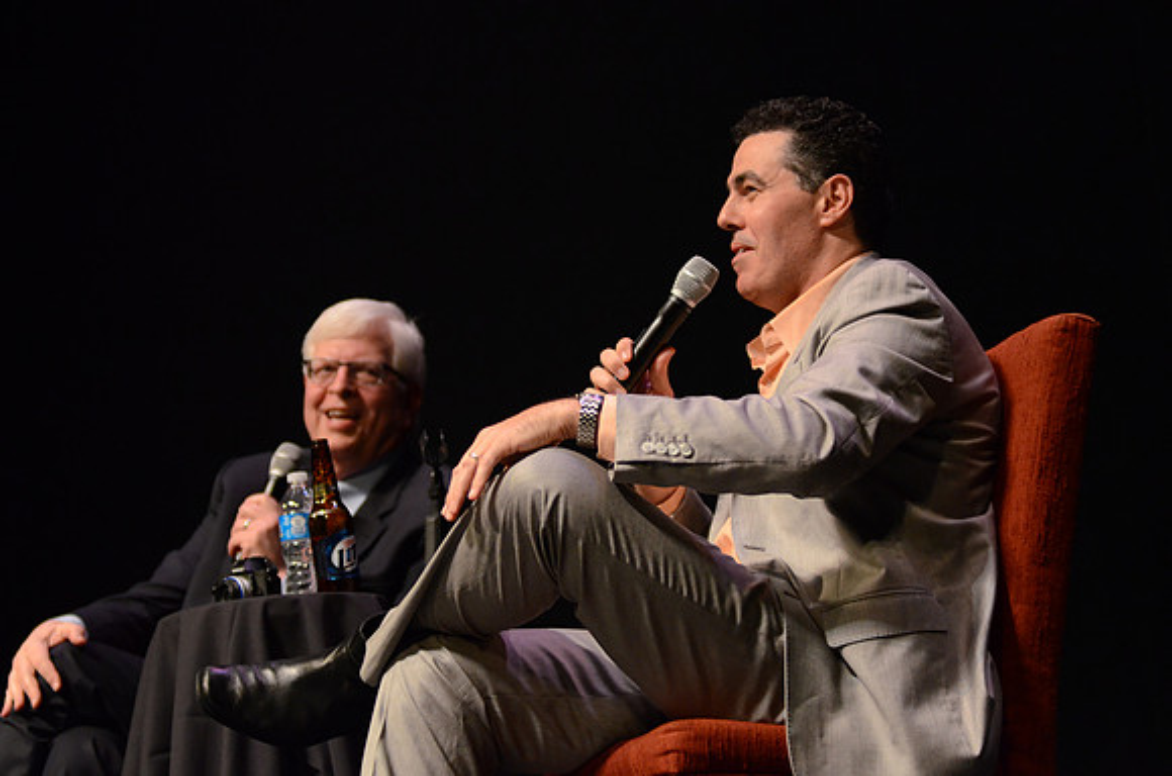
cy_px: 388
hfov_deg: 17.1
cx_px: 586
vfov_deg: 11.4
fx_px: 3898
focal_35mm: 120
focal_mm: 80
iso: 2500
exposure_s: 1/250
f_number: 2.8
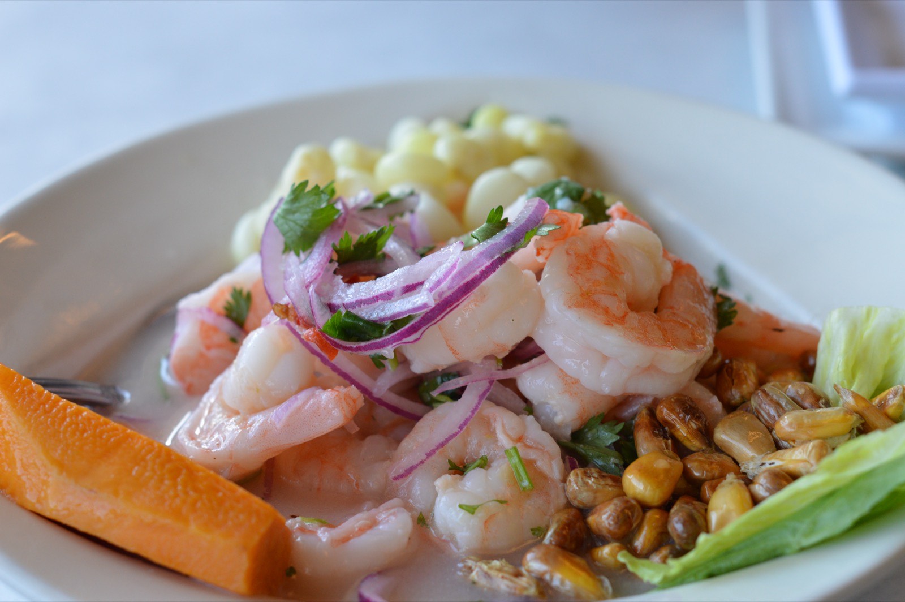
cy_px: 301
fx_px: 1884
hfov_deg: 27.0
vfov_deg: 18.2
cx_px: 452
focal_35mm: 75
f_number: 4.5
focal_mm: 50
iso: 400
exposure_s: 1/80
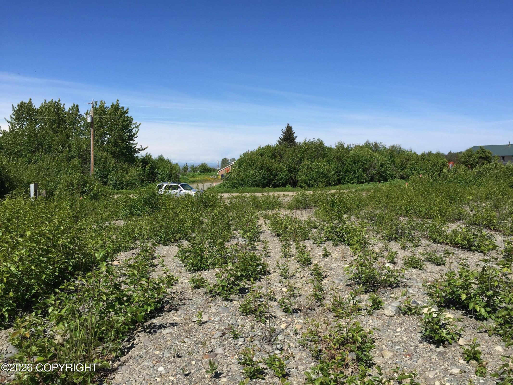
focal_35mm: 29
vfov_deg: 48.2
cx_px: 256
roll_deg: -0.6
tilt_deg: -3.8
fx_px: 430
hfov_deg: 61.7
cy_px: 192
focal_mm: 4.15
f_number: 2.2
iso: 32
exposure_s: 1/2475
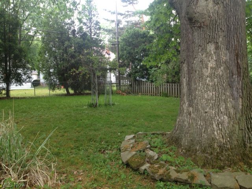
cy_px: 94
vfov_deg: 40.7
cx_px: 126
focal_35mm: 35
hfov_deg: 52.6
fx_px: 255
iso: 64
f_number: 2.4
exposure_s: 1/120
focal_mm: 4.28
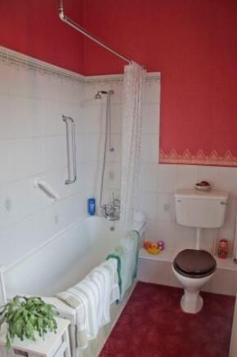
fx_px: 267
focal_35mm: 27
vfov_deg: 67.5
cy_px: 178
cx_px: 118
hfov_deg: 47.8
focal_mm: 18
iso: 400
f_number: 4.5
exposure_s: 1/80
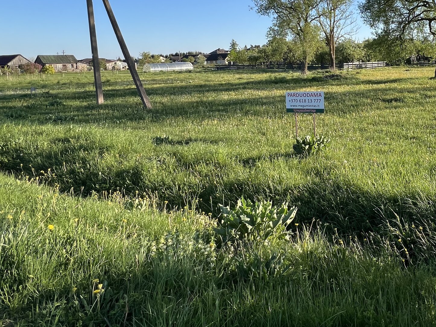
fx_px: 327
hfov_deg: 62.5
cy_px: 84
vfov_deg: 50.9
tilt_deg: -4.4
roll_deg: +1.0
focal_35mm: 26
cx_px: 339
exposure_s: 1/677
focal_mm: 1.57
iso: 32
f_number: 1.8
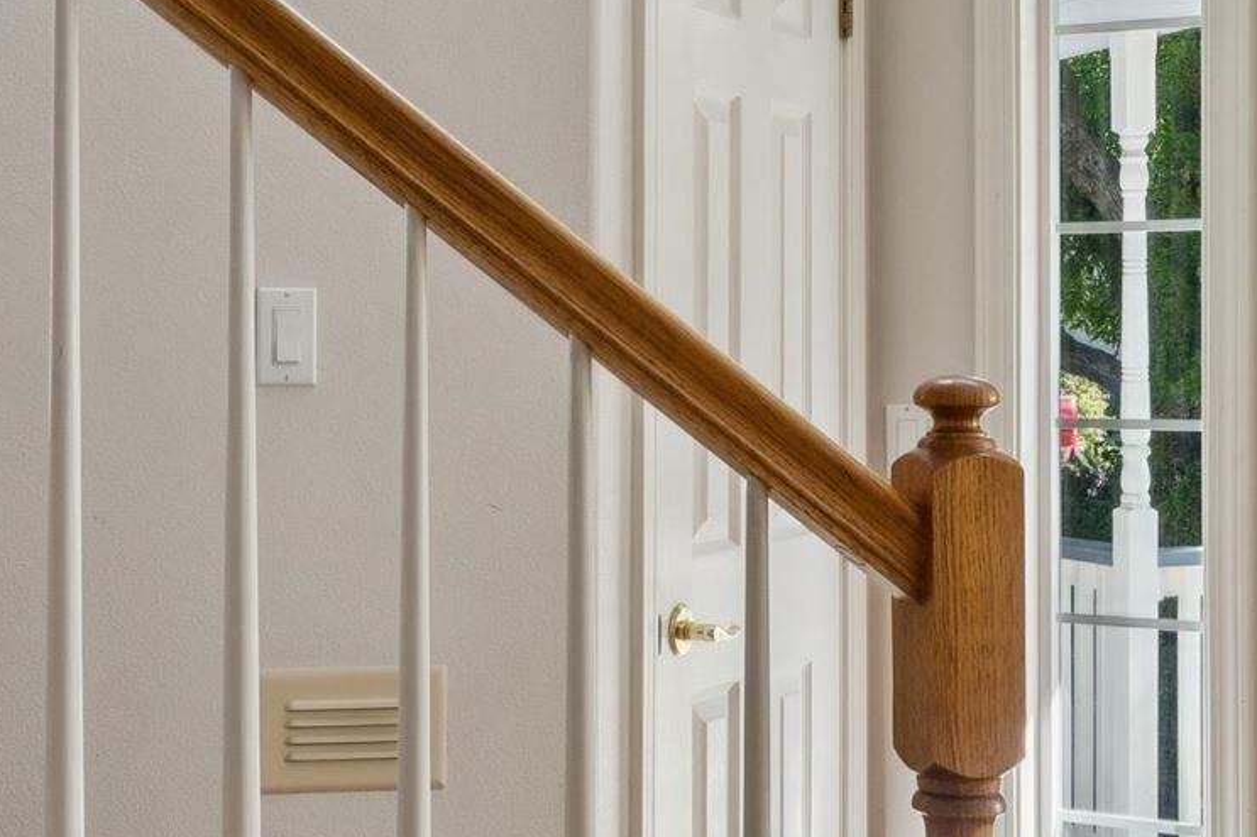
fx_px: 2294
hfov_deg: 30.3
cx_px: 367
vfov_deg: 20.7
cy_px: 342
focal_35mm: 66
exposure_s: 1/40
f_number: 13
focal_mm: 15.9
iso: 400
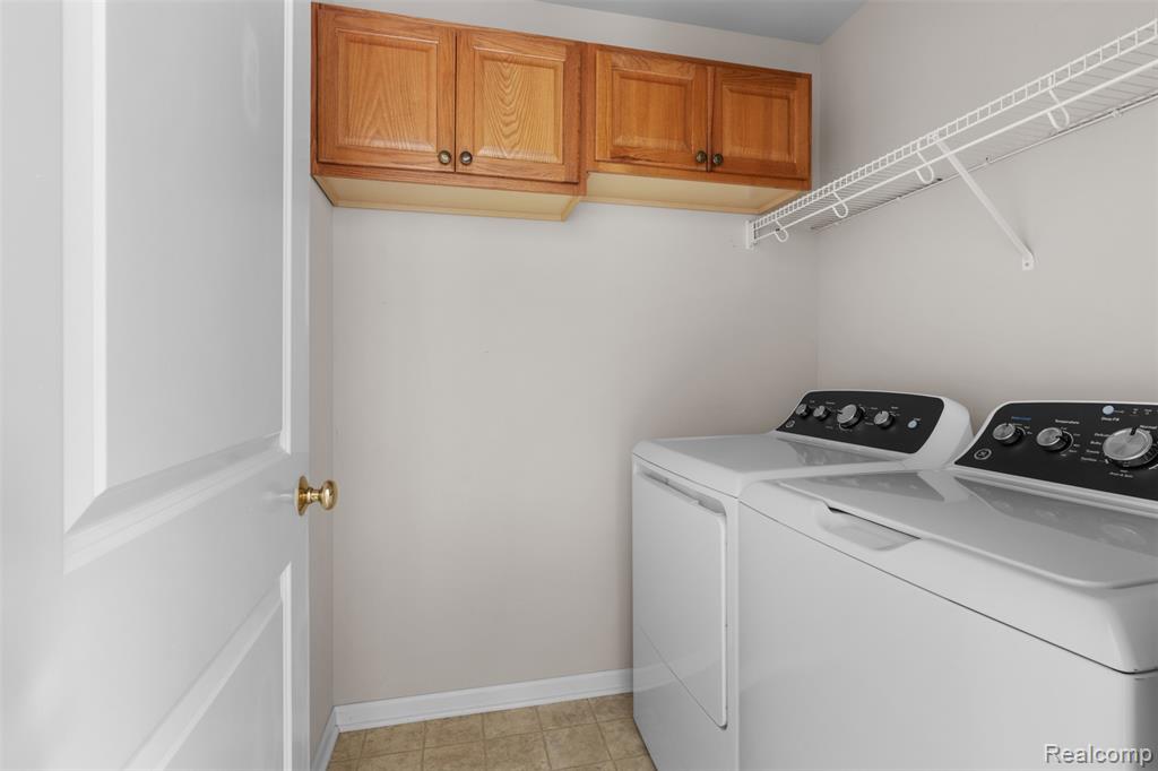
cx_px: 579
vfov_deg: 70.4
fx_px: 547
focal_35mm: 17
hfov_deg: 93.3
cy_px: 386
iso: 400
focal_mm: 17
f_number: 8
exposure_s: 2.5
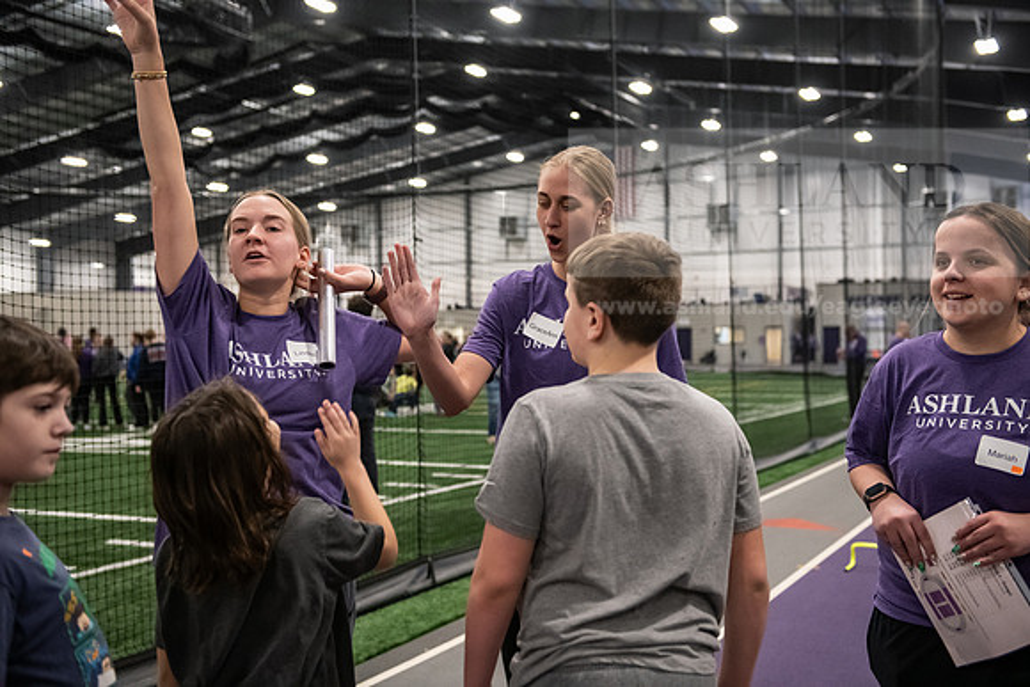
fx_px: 1259
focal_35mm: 44
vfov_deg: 30.5
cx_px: 515
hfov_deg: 44.5
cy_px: 344
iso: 4000
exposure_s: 1/400
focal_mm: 44
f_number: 3.2
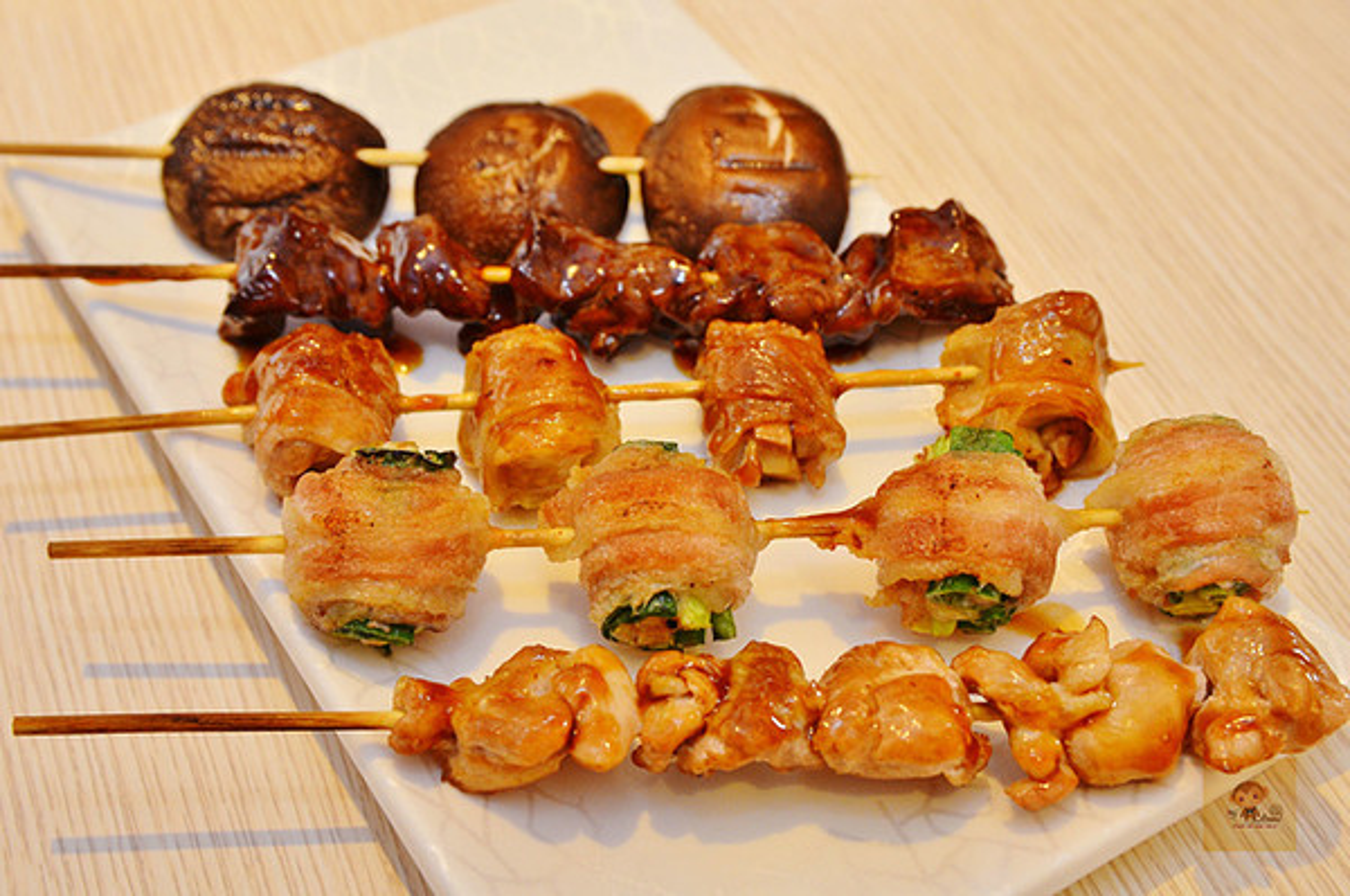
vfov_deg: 25.0
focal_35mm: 54
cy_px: 448
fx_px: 2022
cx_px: 675
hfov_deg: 36.9
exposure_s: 1/80
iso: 800
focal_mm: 36
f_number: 5.6
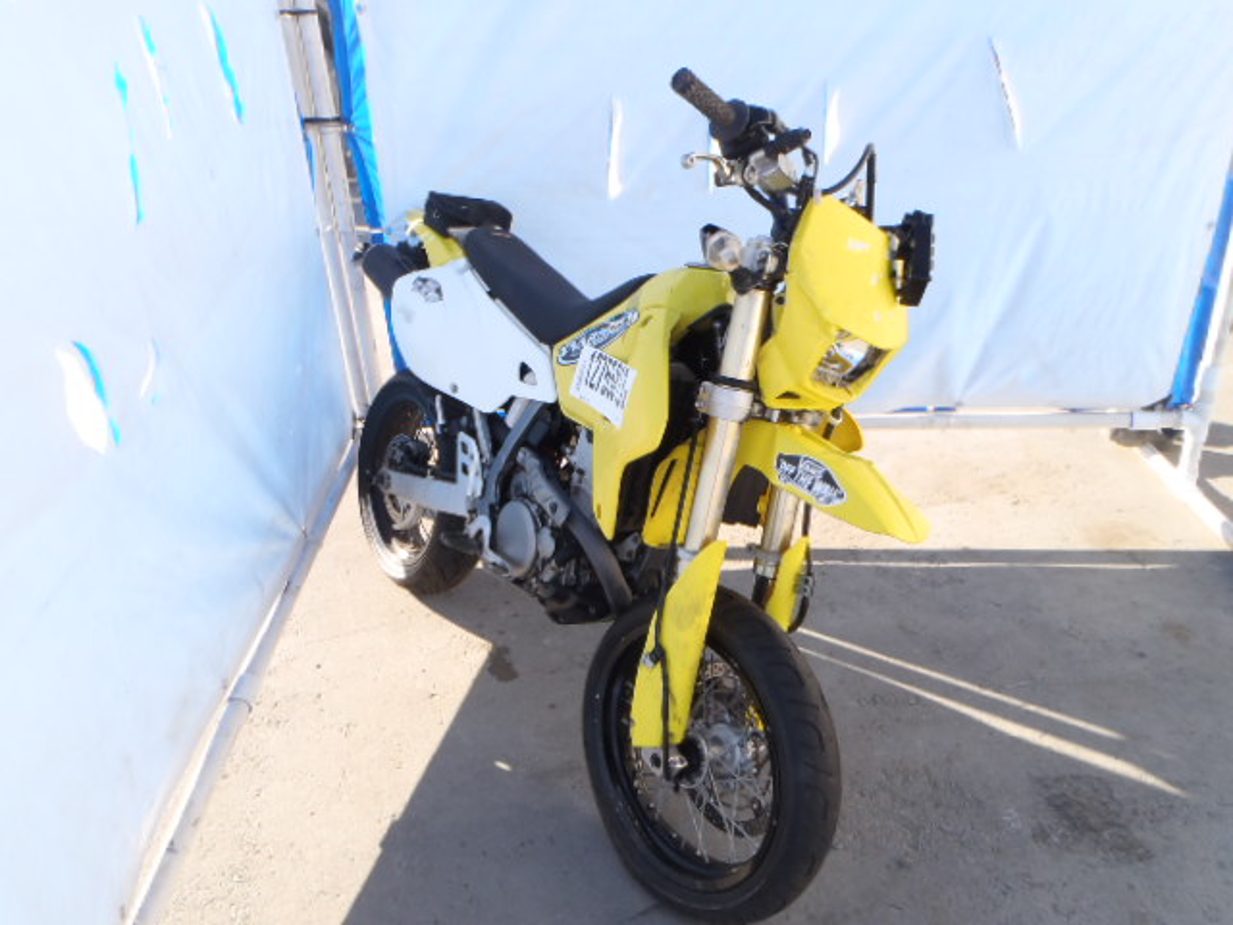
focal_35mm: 28
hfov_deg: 63.4
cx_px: 616
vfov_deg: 49.7
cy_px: 462
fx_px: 997
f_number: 4.5
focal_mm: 5
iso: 80
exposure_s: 1/125
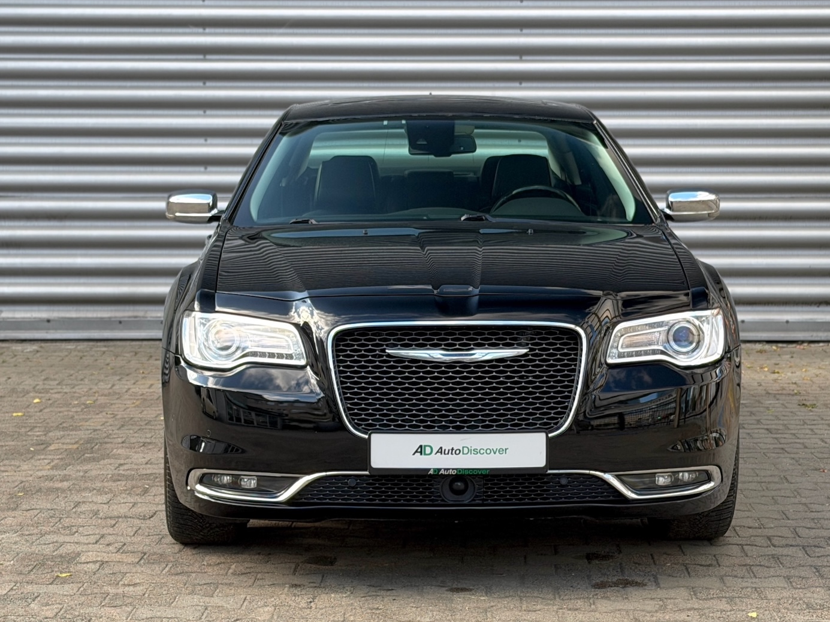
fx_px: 1246
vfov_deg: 28.0
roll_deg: -0.8
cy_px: 323
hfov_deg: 36.8
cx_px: 435
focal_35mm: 52
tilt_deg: -3.3
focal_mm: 6.76
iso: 80
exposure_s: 1/182
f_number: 1.78
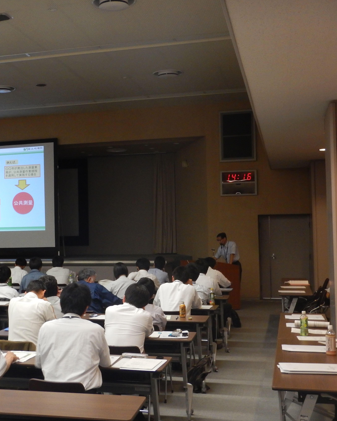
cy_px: 207
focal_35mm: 53
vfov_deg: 35.4
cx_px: 72
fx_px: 661
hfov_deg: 28.1
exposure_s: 1/13
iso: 400
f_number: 4.2
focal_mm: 7.2
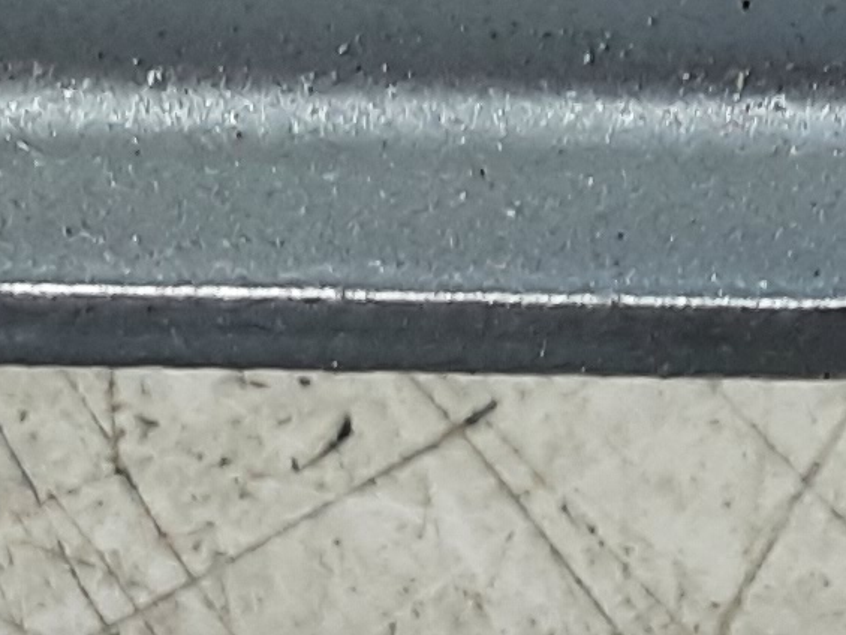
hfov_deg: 12.5
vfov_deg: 9.5
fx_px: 3813
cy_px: 73
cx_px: 918
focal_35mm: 156
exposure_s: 1/50
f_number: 1.9
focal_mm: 2.91
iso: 100
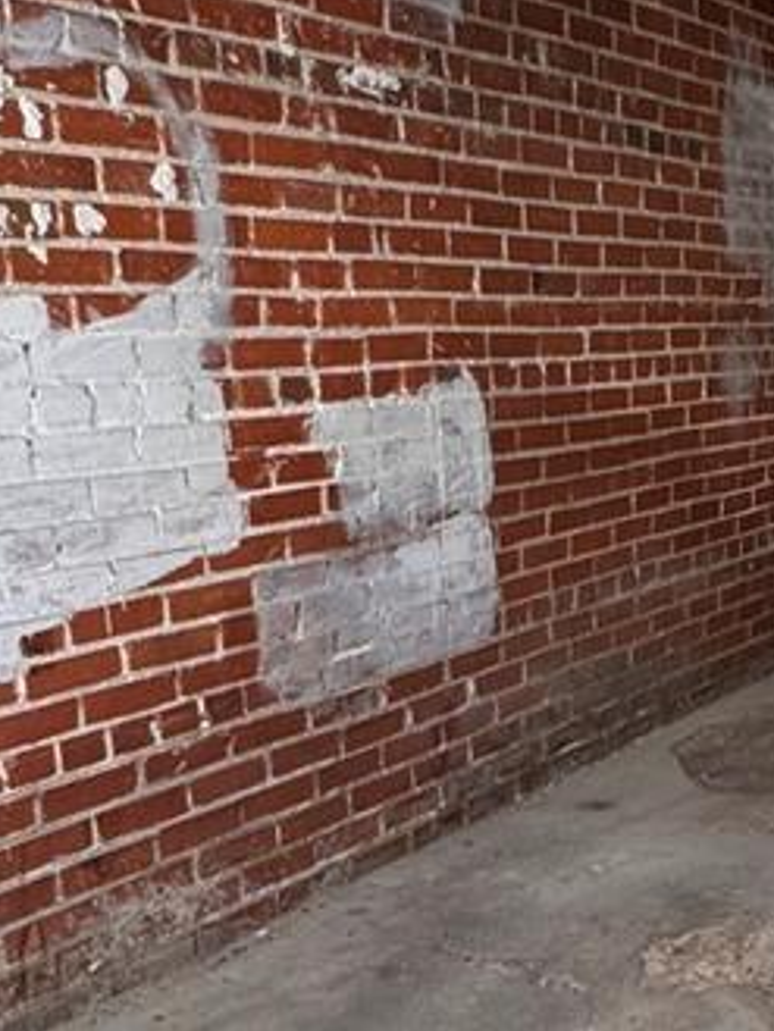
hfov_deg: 26.7
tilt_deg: -15.9
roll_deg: -1.4
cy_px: 761
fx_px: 1519
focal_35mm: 51
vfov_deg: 36.7
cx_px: 805
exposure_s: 1/120
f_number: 2.2
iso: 250
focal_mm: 2.22
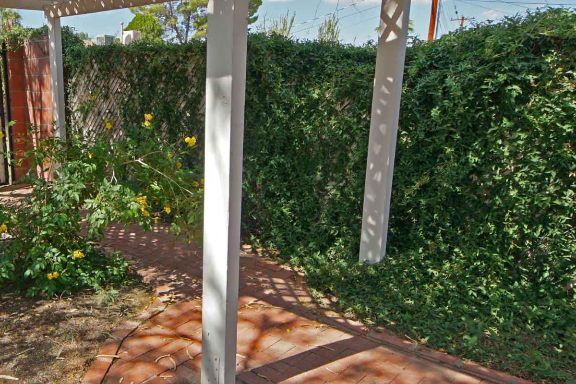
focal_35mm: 30
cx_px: 146
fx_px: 480
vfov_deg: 43.6
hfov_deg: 58.8
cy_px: 194
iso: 200
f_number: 9
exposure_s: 1/160
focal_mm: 8
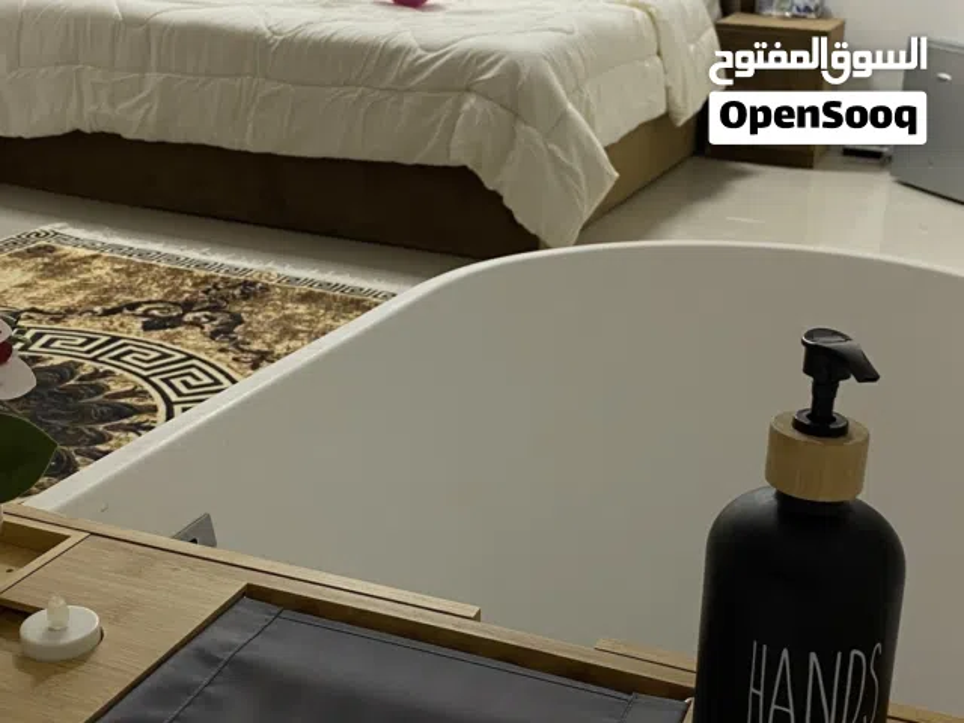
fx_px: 724
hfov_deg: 67.3
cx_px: 482
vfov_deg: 53.1
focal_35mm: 26
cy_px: 362
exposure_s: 1/50
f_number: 1.8
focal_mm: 4.25
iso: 80
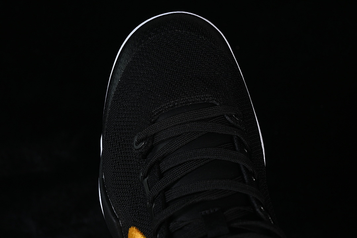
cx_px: 178
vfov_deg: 18.2
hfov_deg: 27.0
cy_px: 119
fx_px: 744
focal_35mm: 75
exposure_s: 1/60
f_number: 6.3
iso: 160
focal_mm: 50
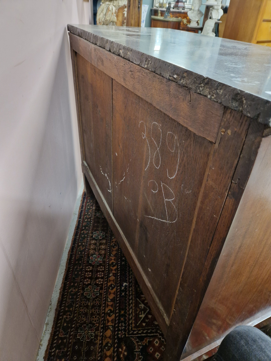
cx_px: 136
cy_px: 180
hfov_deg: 58.9
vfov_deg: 73.9
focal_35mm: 23
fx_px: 240
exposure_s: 1/50
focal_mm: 5.4
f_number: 1.8
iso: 640
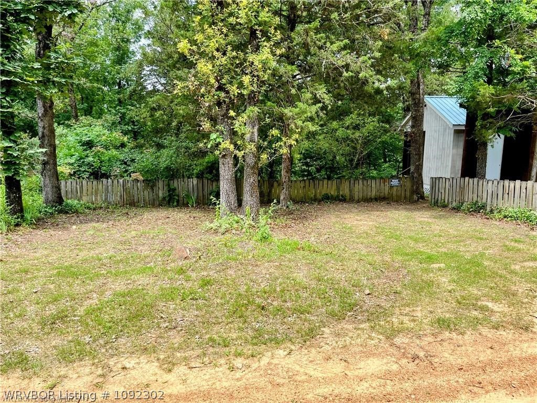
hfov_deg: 67.3
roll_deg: -0.6
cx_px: 268
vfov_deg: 53.1
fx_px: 403
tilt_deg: -7.0
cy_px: 202
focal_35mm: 26
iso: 50
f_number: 1.6
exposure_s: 1/1163
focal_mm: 5.1
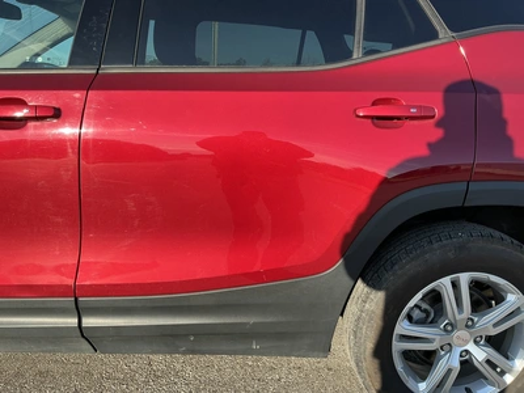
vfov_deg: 49.7
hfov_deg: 63.4
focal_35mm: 28
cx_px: 262
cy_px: 196
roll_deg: -3.1
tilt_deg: -12.4
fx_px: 424
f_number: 1.8
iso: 25
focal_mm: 3
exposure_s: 1/568
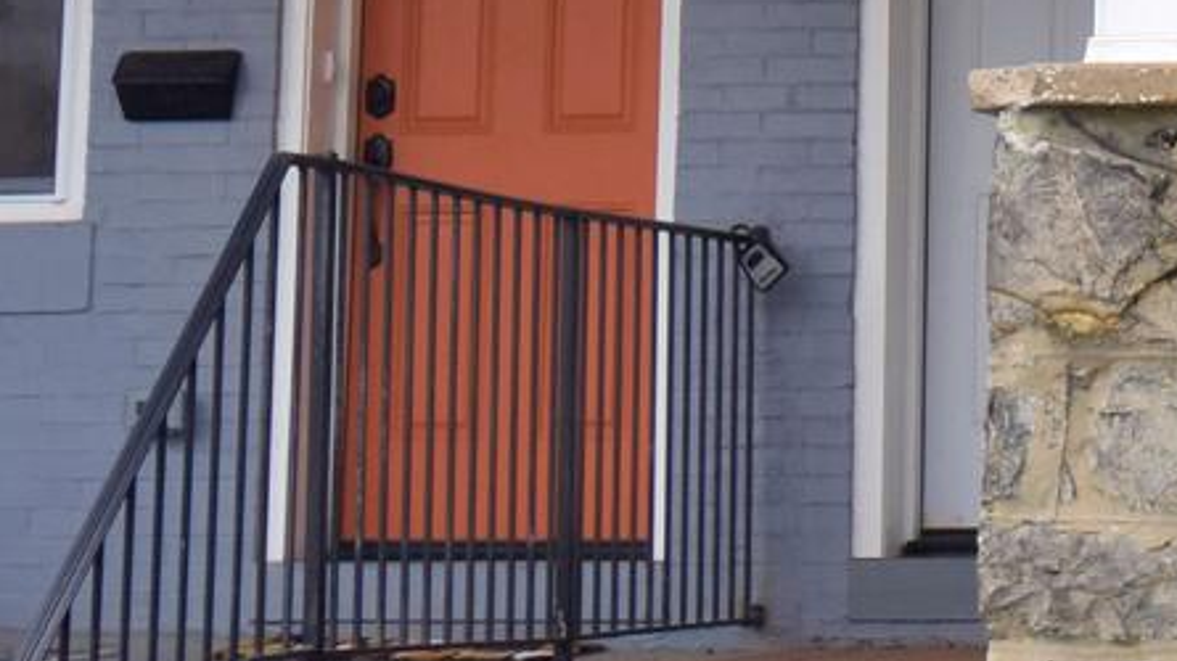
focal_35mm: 159
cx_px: 1500
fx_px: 4961
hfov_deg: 13.1
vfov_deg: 7.4
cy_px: -496
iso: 400
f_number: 4.5
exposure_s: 1/640
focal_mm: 22
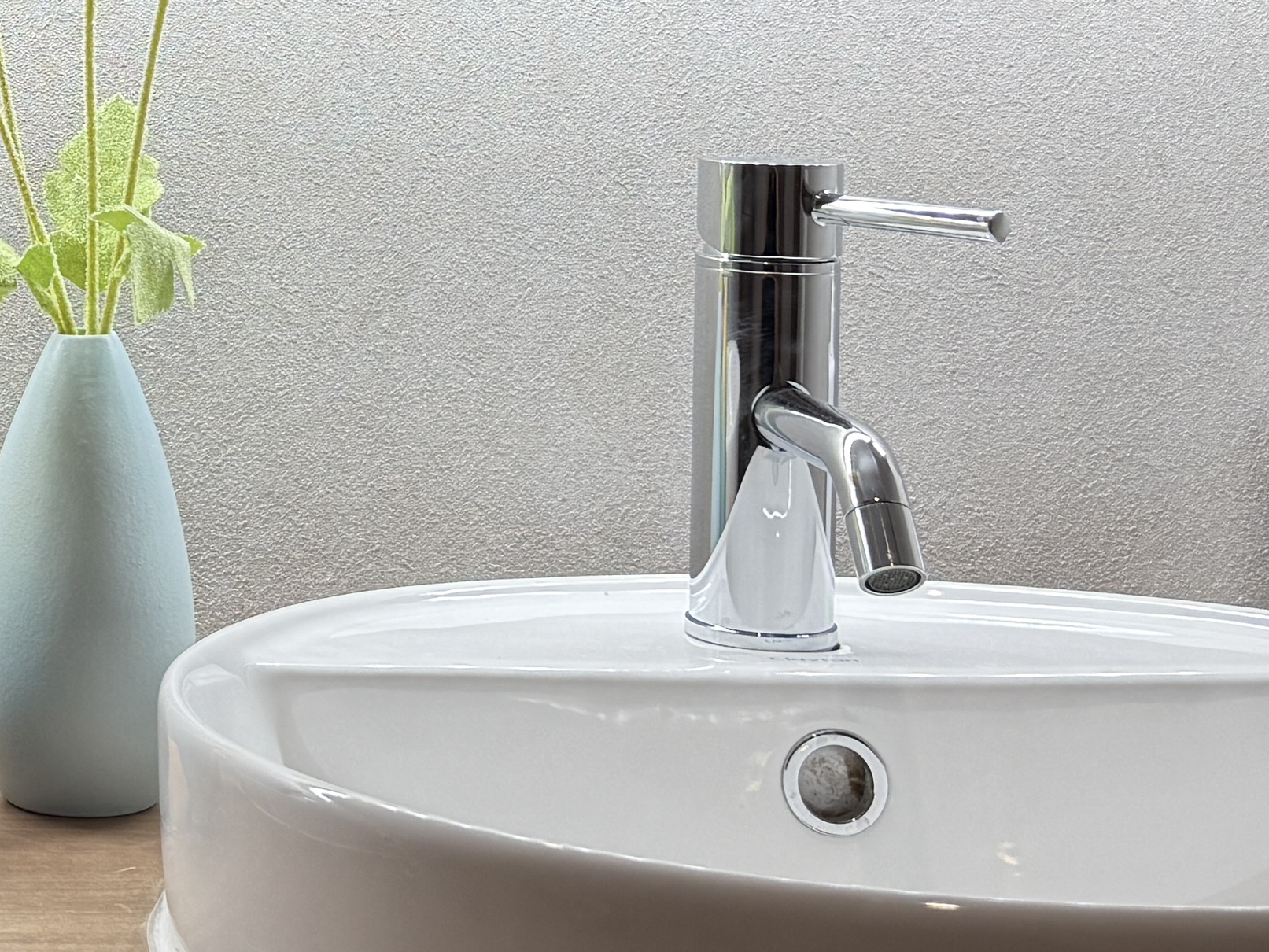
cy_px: -2
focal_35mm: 85
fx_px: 3116
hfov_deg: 21.7
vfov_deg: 17.0
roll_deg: +0.0
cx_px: -156
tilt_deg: -0.3
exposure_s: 1/131
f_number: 1.78
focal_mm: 6.76
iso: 100
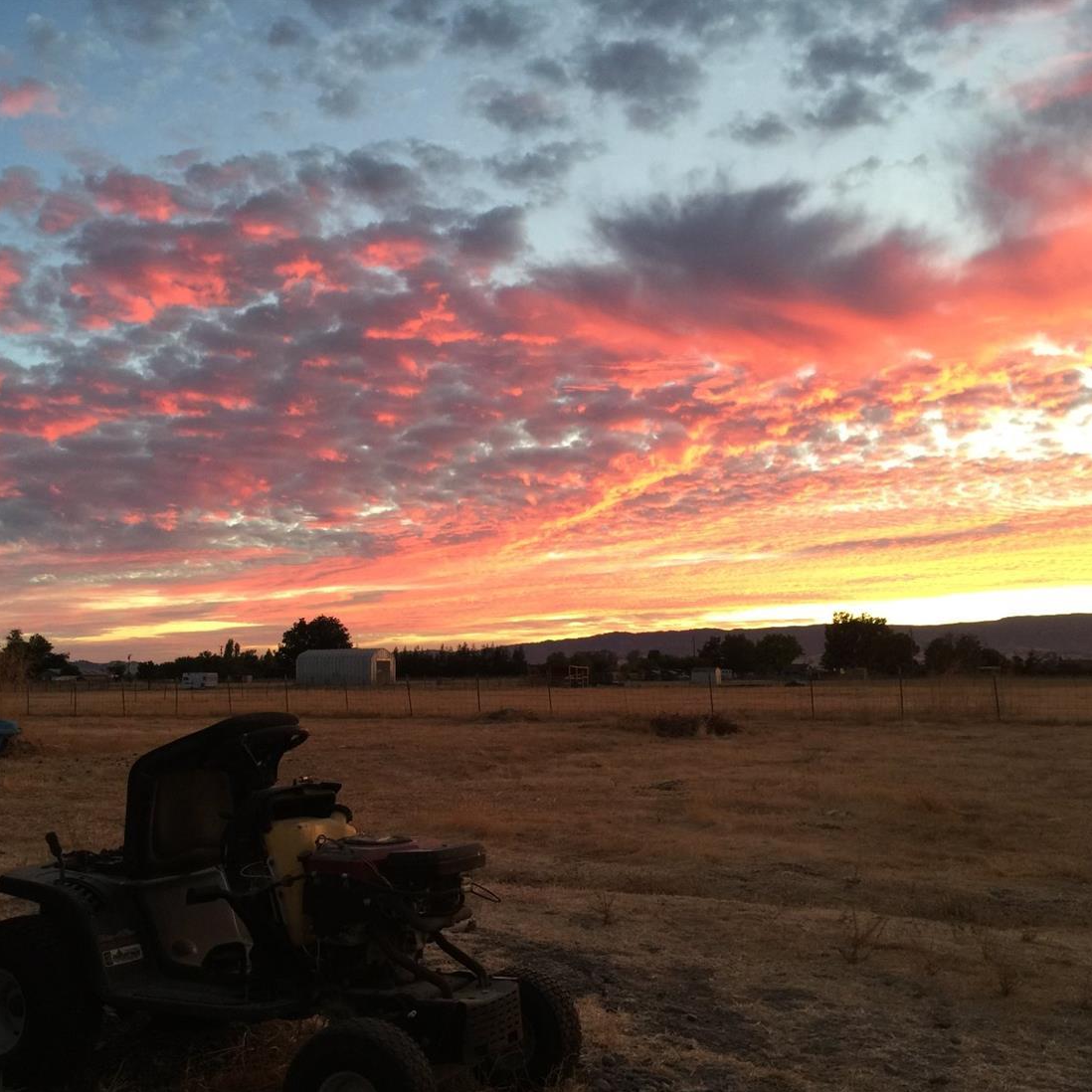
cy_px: 555
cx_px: 472
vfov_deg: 47.2
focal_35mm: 35
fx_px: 1249
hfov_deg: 47.1
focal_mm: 4.15
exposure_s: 1/15
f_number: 2.2
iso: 40
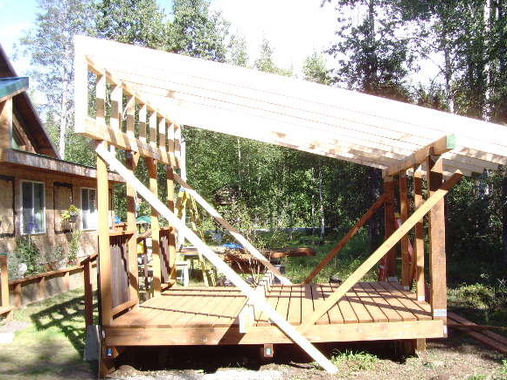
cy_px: 201
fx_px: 630
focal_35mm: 43
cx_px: 278
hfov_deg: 43.8
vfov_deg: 33.6
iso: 80
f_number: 3.5
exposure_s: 1/180
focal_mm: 6.6
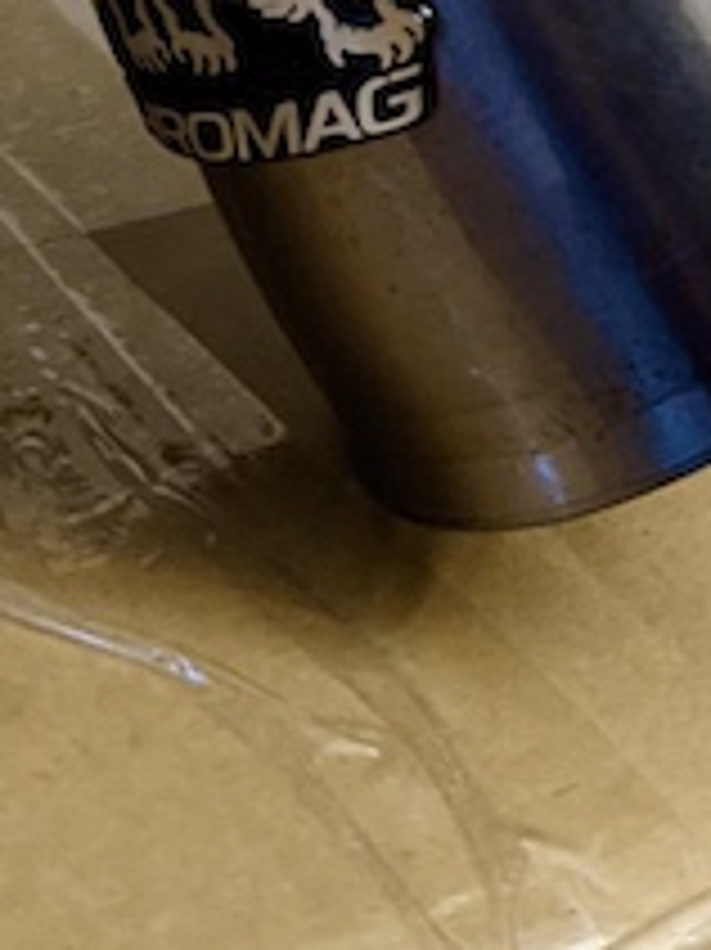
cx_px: 1116
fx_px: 3591
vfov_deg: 13.6
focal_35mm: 131
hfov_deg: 10.8
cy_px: -720
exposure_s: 1/24
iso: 182
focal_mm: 4.38
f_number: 1.73
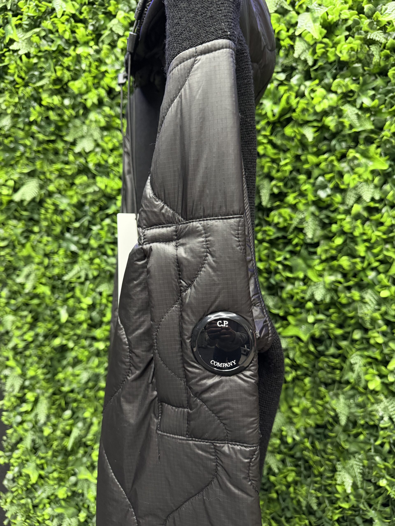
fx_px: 365
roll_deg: -2.0
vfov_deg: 71.6
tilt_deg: -7.5
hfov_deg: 56.8
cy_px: 263
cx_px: 198
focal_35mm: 24
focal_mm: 6.76
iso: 500
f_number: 1.78
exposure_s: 1/51
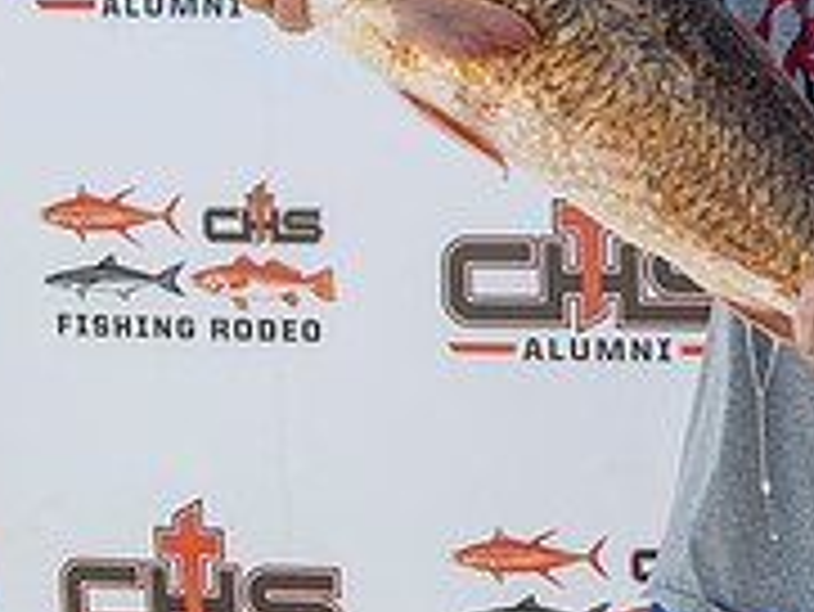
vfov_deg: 17.1
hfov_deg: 20.1
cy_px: 171
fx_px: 2024
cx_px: 1165
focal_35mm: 86
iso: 50
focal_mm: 28
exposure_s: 1/125
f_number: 6.3
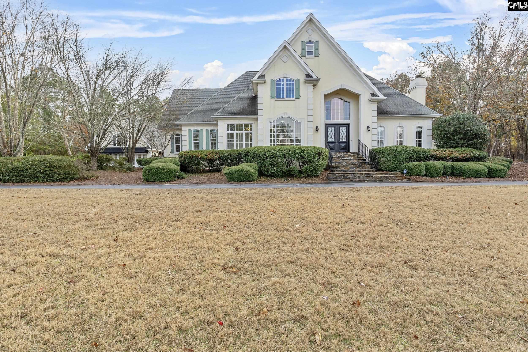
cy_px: 176
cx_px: 264
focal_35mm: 16
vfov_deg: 72.1
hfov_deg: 95.0
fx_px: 242
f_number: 6.3
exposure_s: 1/250
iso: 200
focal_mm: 11
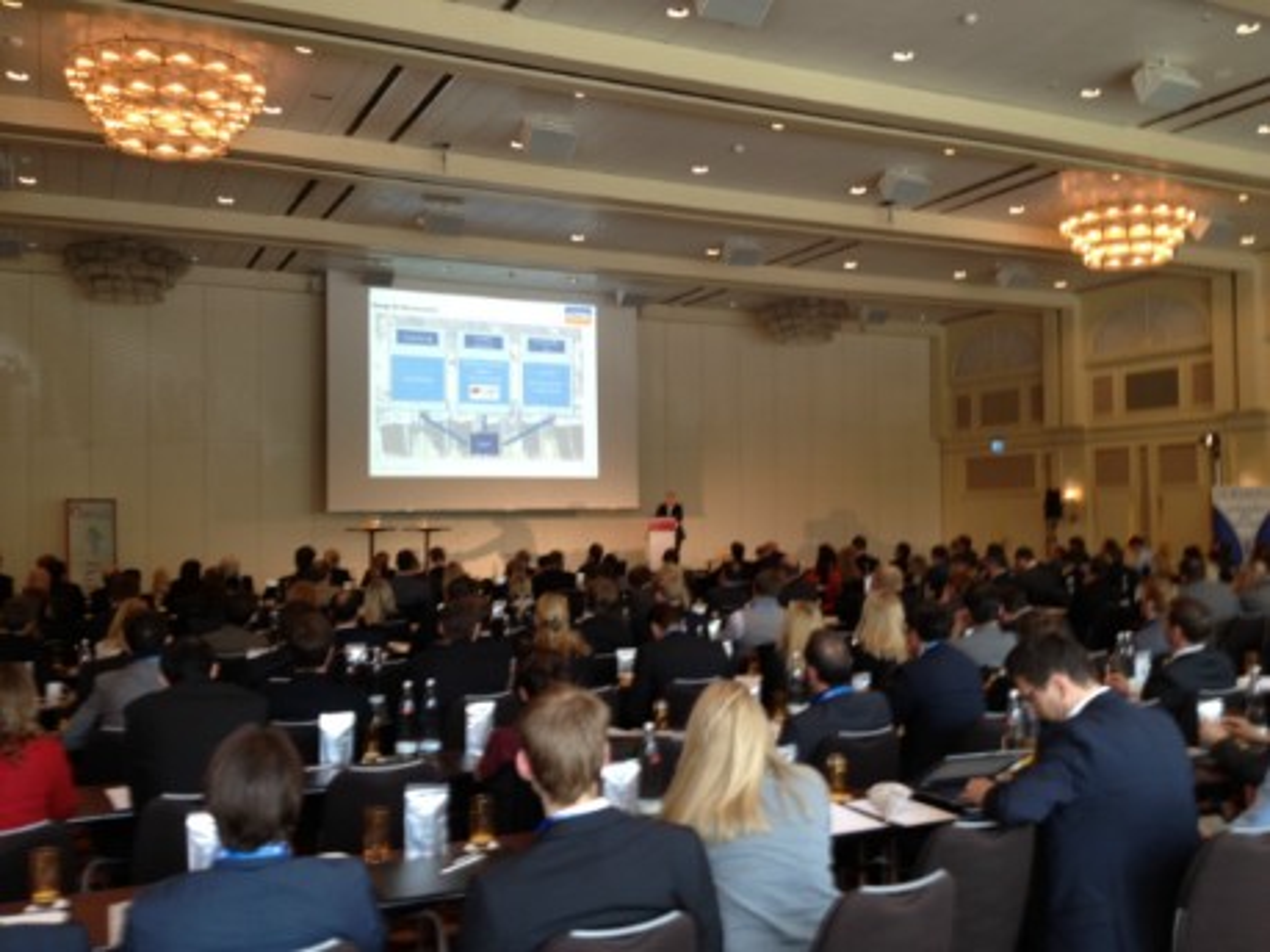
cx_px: 635
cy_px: 476
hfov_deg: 52.6
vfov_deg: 40.7
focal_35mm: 35
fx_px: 1284
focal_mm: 4.28
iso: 80
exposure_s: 1/20
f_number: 2.4
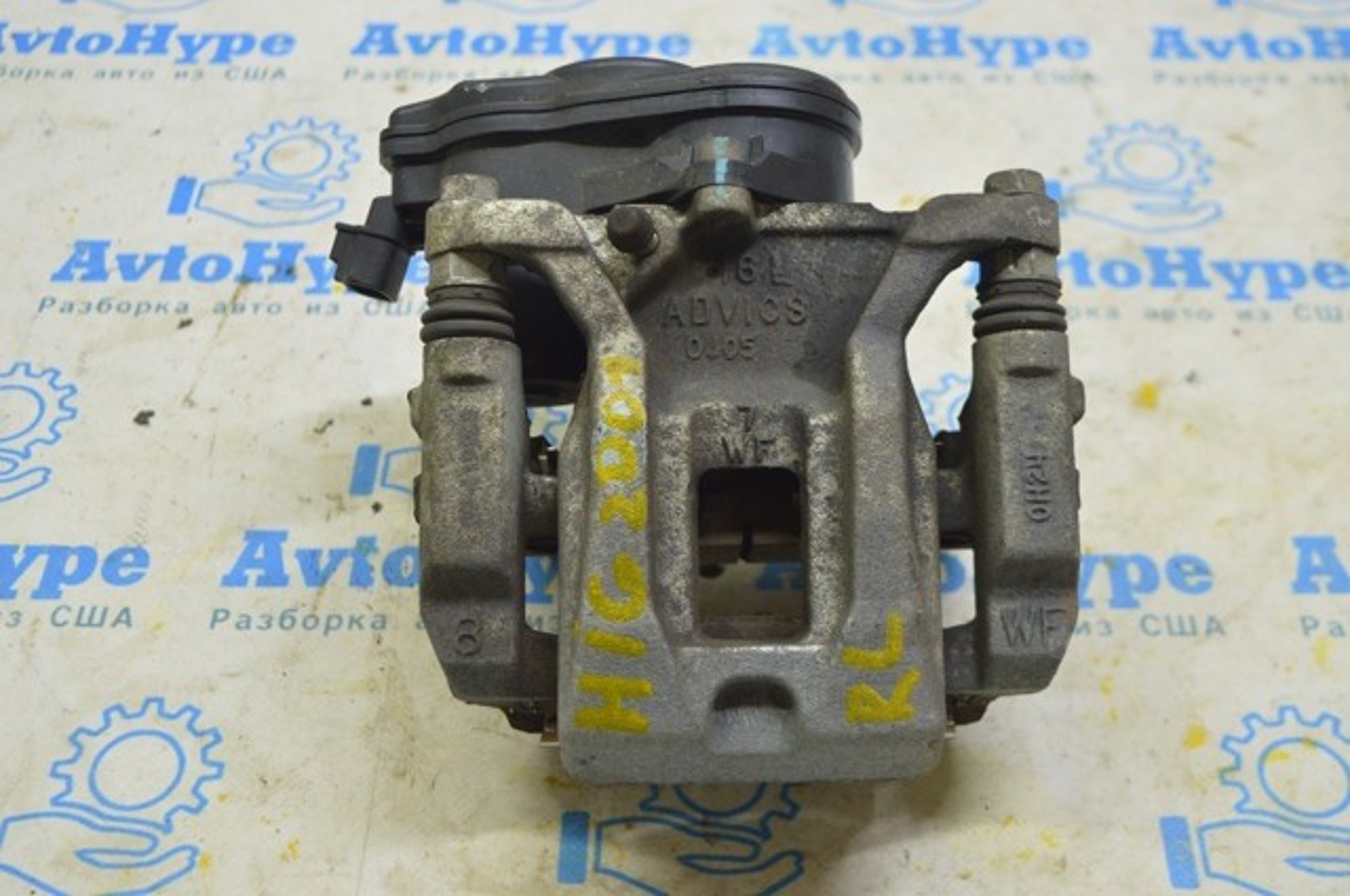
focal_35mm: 48
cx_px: 675
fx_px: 1798
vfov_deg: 28.0
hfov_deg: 41.2
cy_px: 448
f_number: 5.6
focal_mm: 32
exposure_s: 1/20
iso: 400
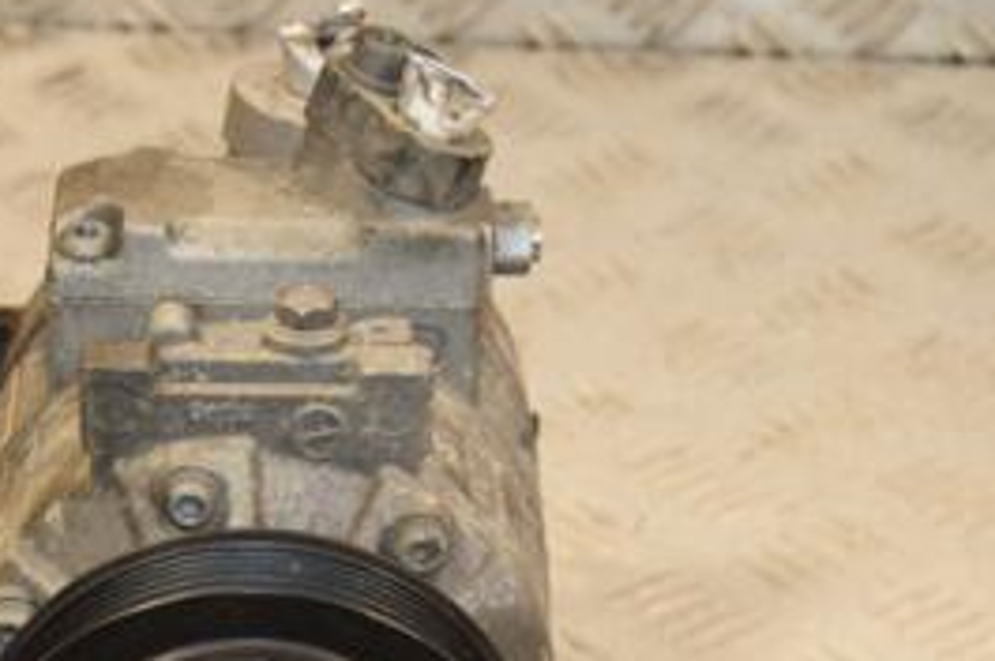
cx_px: 259
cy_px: 522
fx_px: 4693
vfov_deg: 8.0
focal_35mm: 170
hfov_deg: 12.1
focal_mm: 50
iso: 800
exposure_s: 1/200
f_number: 5.6
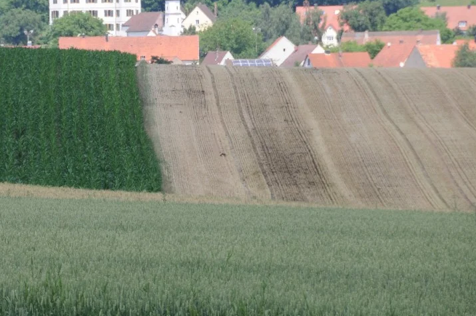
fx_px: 5983
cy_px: 97
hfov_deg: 4.6
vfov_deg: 3.0
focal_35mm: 453
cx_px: 136
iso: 200
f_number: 8
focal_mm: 200
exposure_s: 1/250
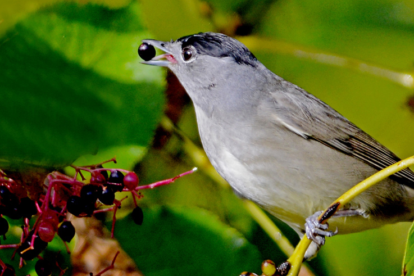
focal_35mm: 513
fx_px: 5898
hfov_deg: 4.0
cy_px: 144
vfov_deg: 2.7
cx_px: 225
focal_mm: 420
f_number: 5.6
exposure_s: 1/1000
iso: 450
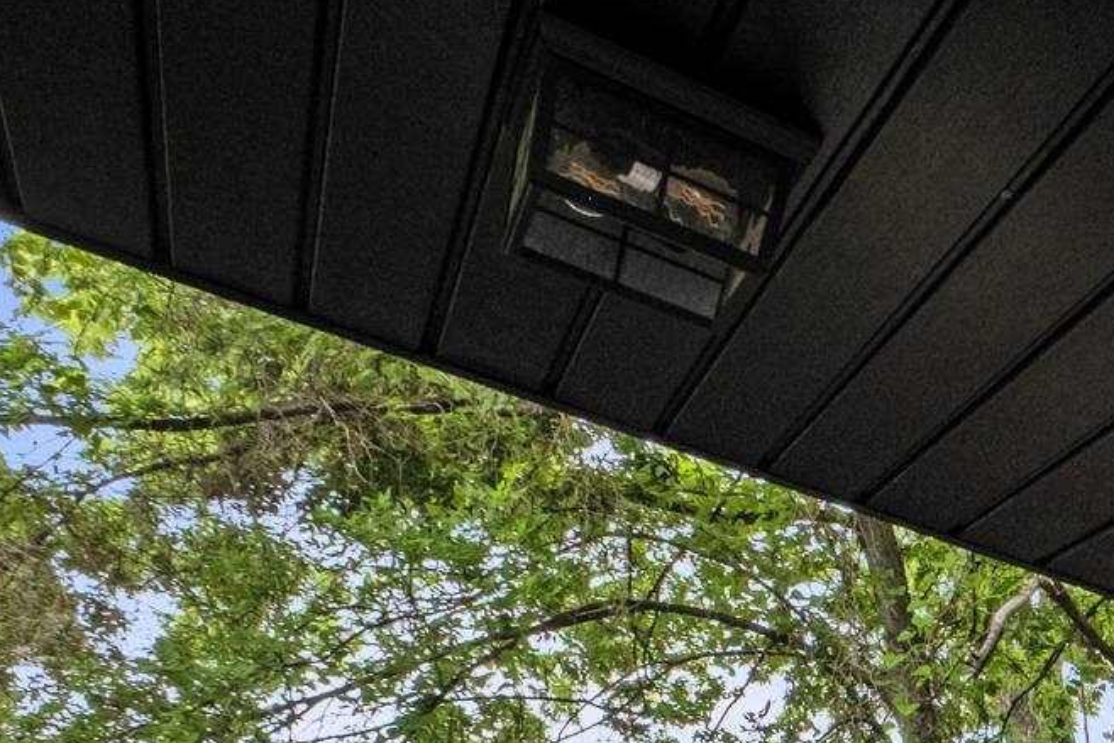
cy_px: 1131
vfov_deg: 20.3
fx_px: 1764
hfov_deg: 24.4
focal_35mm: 57
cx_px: 1793
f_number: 6.4
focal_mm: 10
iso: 400
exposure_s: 1/30
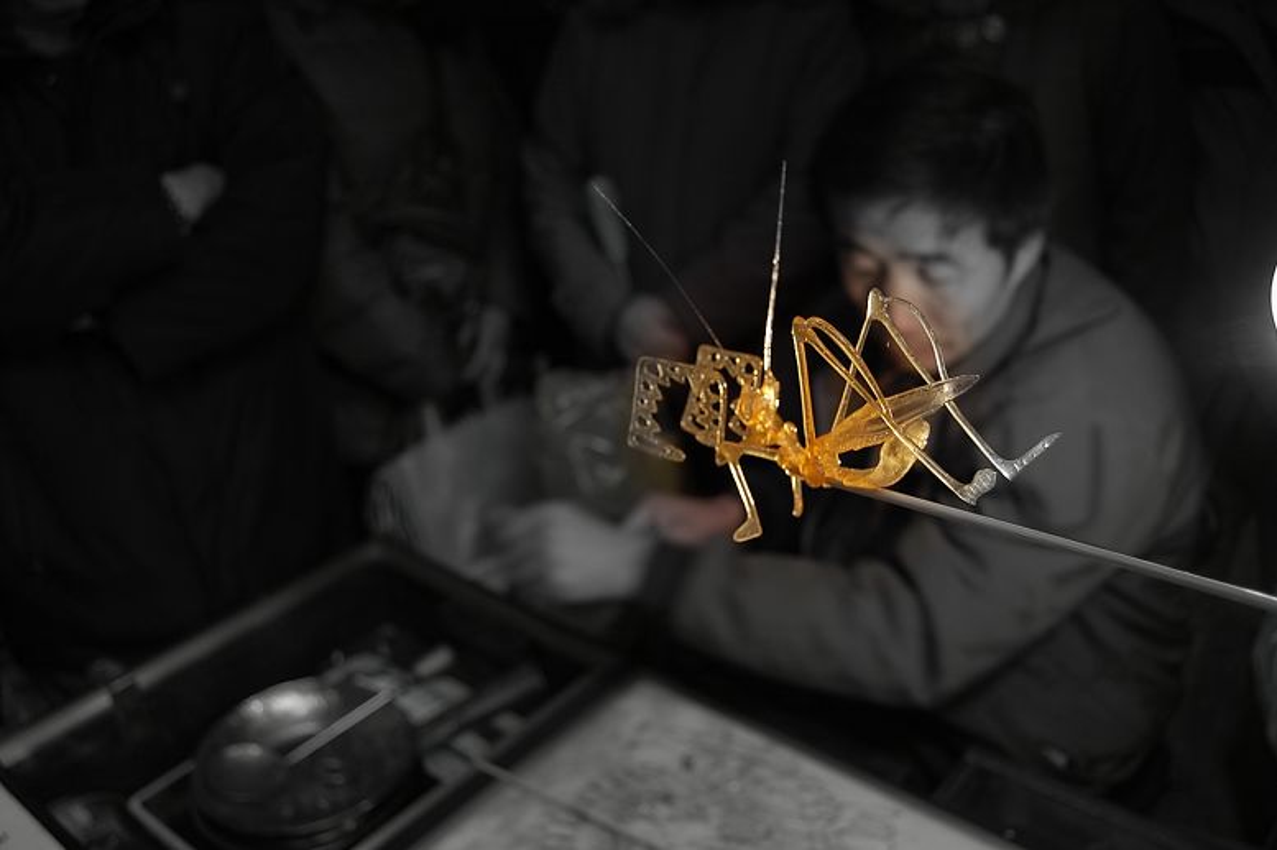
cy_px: 425
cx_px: 638
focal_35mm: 33
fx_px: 1170
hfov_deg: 57.3
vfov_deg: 39.9
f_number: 3.8
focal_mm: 22
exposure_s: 1/30
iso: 560
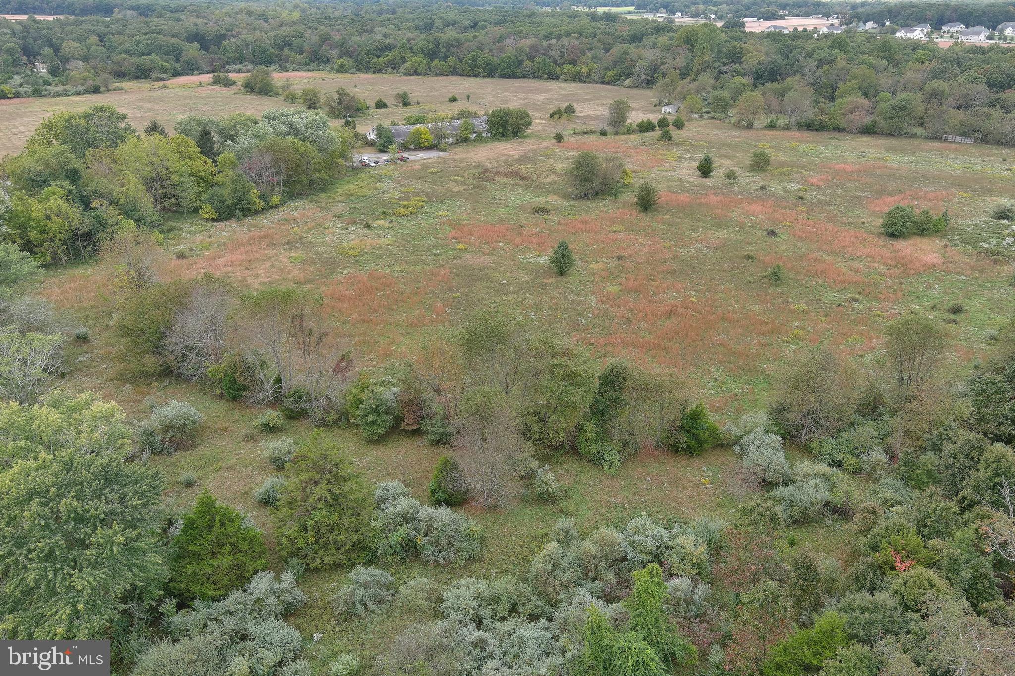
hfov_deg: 63.7
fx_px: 817
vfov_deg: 44.9
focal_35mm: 29
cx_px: 508
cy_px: 338
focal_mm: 10.57
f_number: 2.8
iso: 100
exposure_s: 1/200
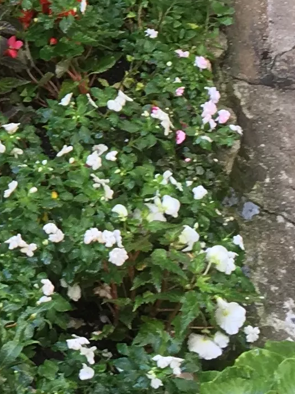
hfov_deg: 8.3
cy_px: -121
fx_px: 1886
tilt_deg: -48.9
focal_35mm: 166
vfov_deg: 11.6
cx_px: -374
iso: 25
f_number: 2.2
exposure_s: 1/50
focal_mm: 4.15
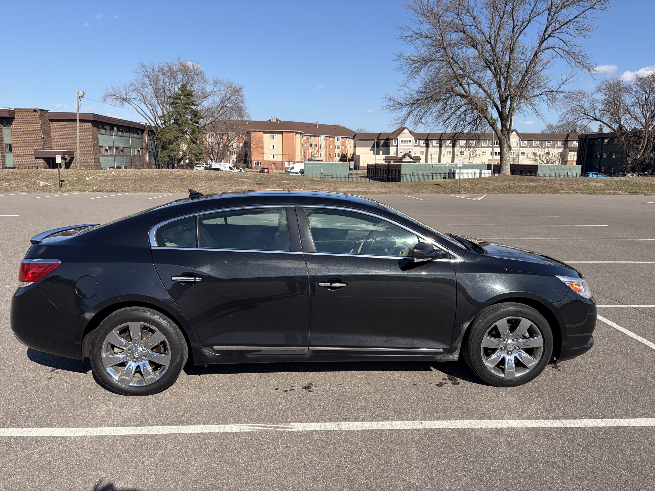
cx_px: 328
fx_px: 492
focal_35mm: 26
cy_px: 246
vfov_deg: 53.1
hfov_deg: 67.3
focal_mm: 5.96
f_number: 1.6
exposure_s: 1/4608
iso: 64
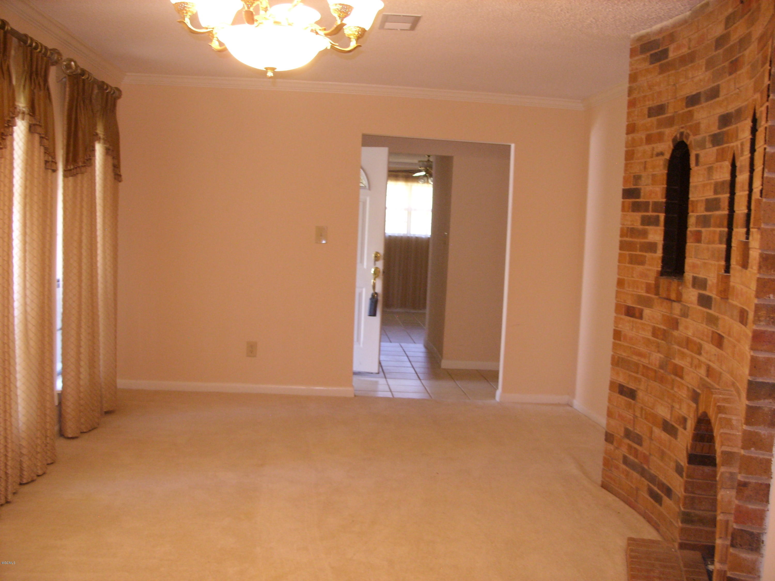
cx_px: 388
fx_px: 851
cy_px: 290
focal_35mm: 38
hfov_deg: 49.0
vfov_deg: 37.7
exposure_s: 1/30
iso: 300
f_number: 2.8
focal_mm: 7.8
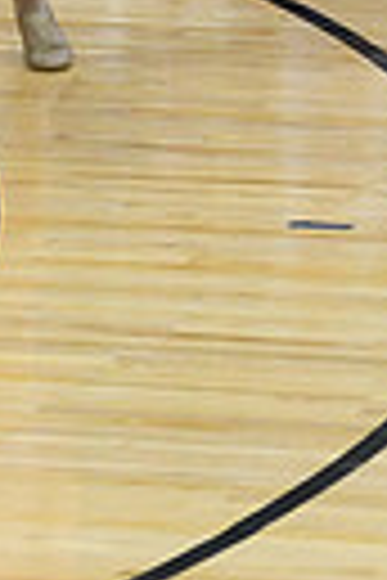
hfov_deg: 1.9
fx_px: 11399
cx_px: -760
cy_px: -227
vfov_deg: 2.9
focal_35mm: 707
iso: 4000
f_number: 3.5
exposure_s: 1/400
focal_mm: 105
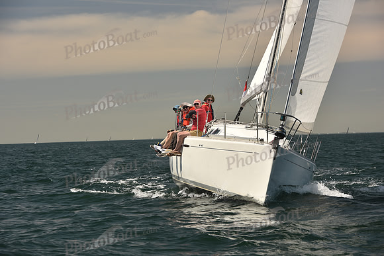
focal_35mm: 120
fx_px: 1280
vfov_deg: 11.4
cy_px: 128
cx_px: 192
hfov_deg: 17.1
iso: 250
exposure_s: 1/640
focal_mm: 120
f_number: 7.1
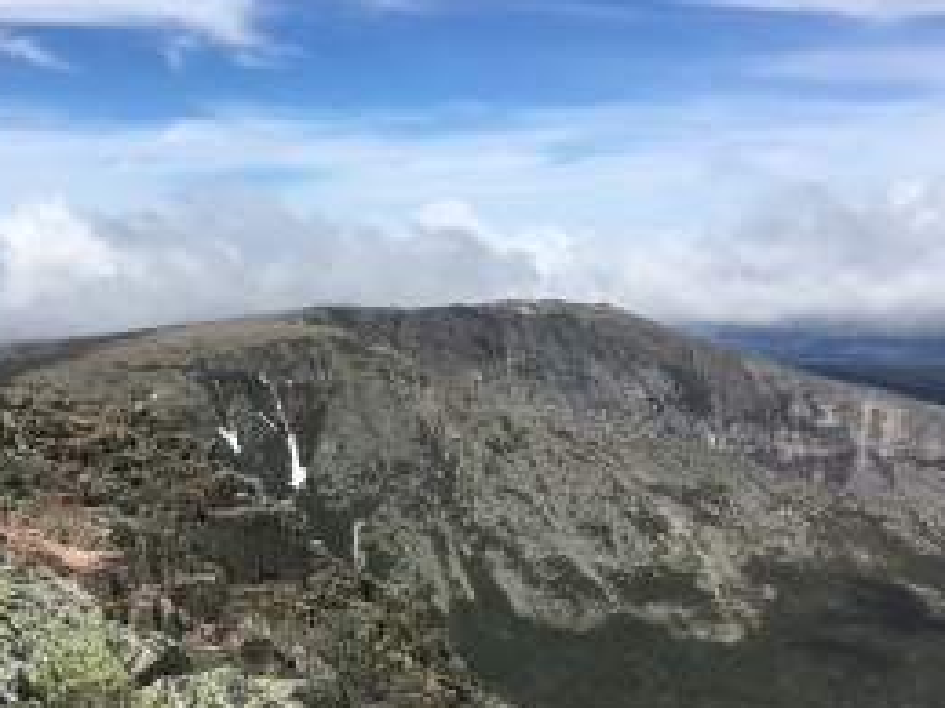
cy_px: 471
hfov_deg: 45.2
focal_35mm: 41
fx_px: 1119
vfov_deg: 34.8
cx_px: 328
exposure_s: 1/2198
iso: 25
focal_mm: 4.15
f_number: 2.2
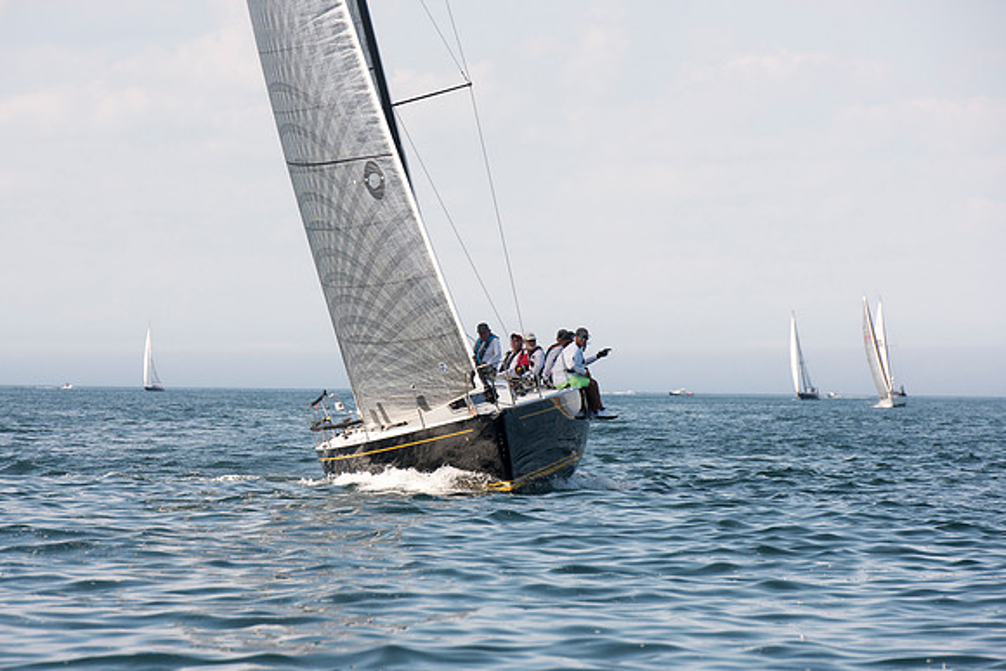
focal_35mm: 243
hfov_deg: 8.5
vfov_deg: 5.7
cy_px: 371
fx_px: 6783
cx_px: 482
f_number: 9
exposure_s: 1/1600
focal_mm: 200
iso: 320
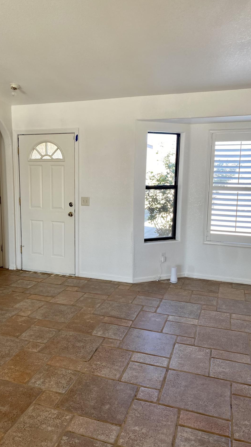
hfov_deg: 38.5
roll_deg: -0.3
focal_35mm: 30
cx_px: 85
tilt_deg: -8.2
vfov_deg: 64.3
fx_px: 355
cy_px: 232
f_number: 1.8
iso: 64
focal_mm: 4.25
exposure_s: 1/120
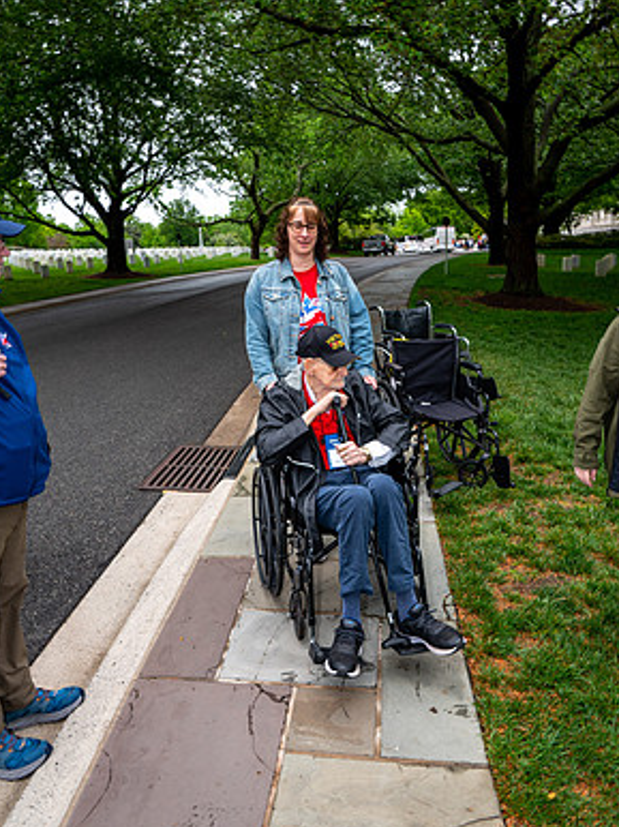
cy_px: 396
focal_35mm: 28
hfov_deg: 49.7
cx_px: 310
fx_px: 668
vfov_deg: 63.5
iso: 200
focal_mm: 25
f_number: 6.3
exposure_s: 1/100
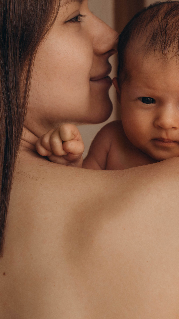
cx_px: 155
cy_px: 105
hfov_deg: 12.2
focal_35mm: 99
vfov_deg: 21.5
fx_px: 835
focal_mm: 55
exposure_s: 1/320
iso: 400
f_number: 5.6
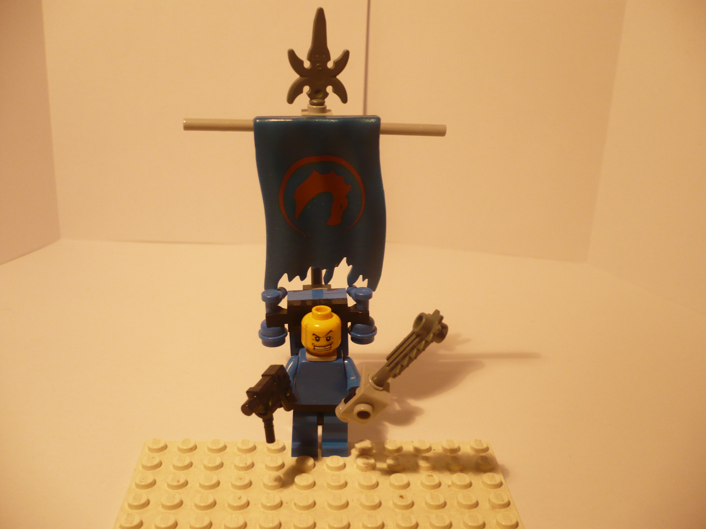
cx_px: 353
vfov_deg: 40.7
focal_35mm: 35
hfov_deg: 52.6
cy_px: 264
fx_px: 714
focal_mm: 5.8
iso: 200
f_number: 2.8
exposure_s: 1/30
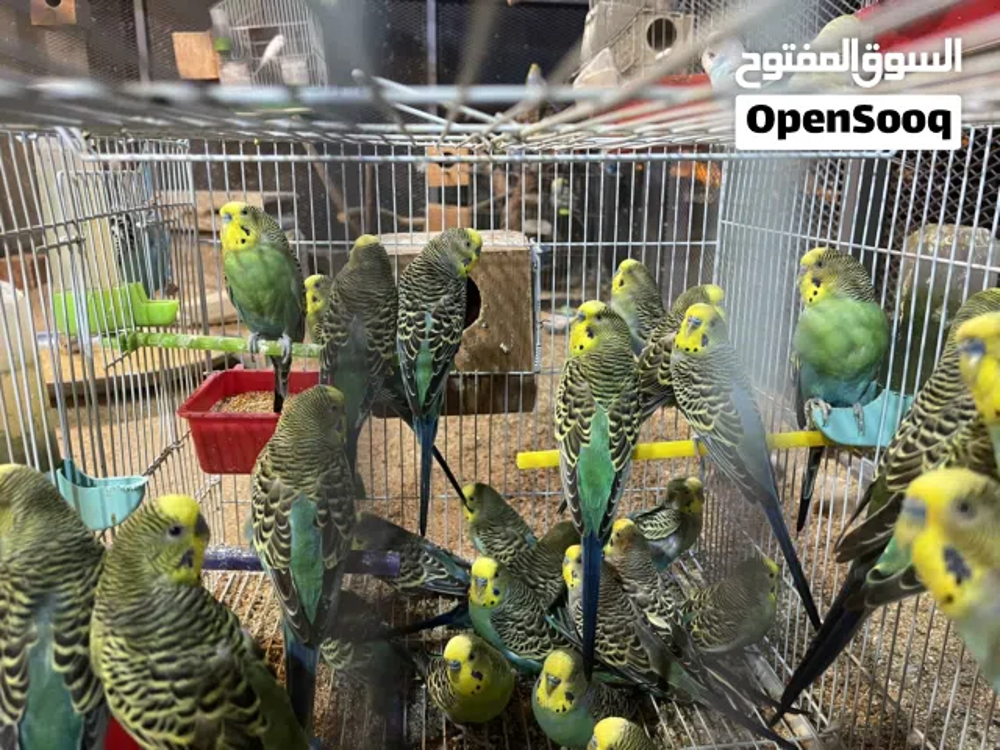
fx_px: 722
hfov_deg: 69.4
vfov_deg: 54.9
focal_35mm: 25
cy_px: 375
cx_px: 500
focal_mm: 5.1
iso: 400
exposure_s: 1/33
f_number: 1.6
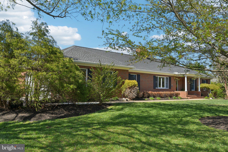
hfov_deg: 60.3
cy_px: 76
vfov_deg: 42.4
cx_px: 114
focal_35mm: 31
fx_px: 196
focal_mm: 31
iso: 400
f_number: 8
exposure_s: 1/800
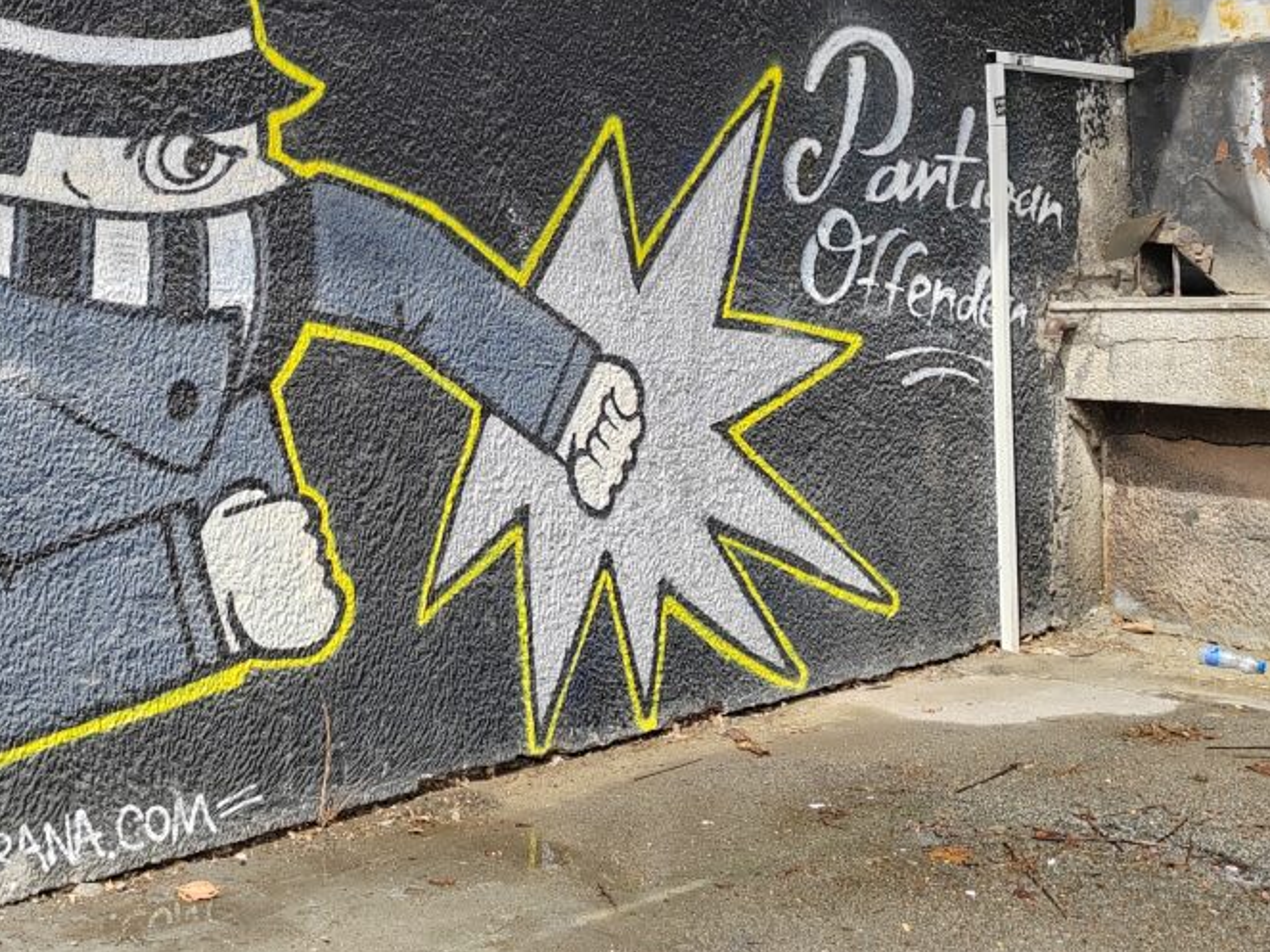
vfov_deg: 28.4
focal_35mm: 51
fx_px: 1871
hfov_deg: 36.7
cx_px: 331
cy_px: 318
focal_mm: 5.52
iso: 100
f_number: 1.9
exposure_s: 1/699
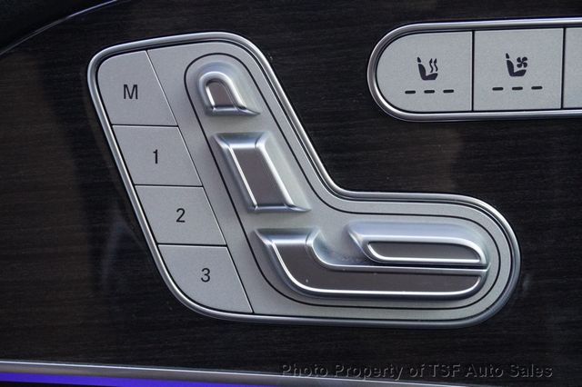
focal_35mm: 56
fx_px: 897
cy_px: 194
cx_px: 291
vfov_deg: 24.4
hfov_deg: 36.0
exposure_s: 1/250
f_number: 9
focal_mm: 37
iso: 5000
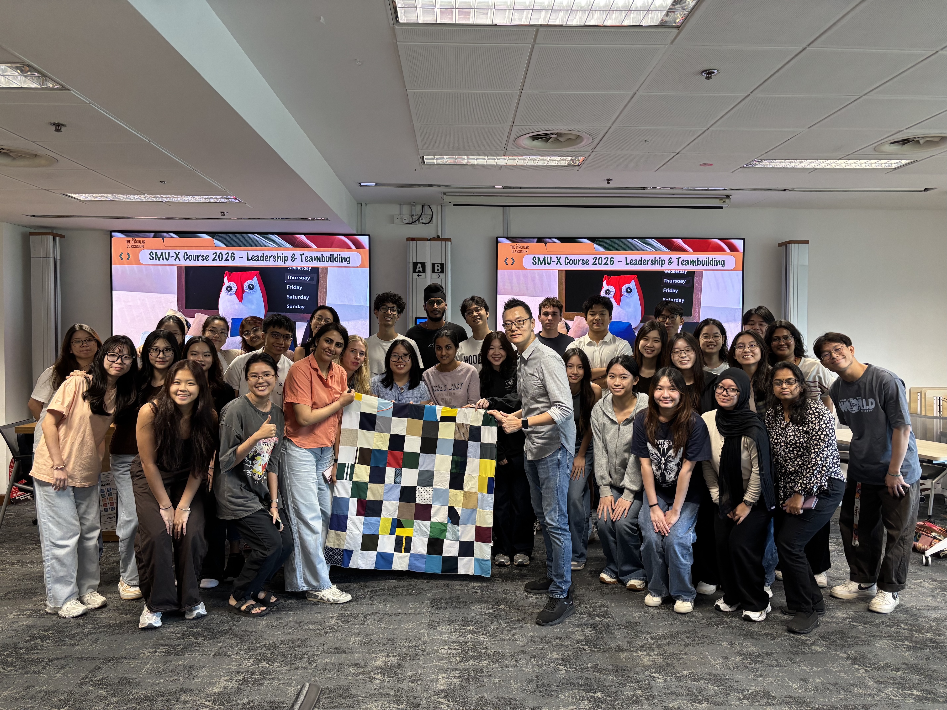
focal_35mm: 26
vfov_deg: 53.1
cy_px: 355
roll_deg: -0.7
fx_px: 711
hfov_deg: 67.3
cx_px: 474
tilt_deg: -1.8
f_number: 1.6
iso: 160
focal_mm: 5.96
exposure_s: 1/60
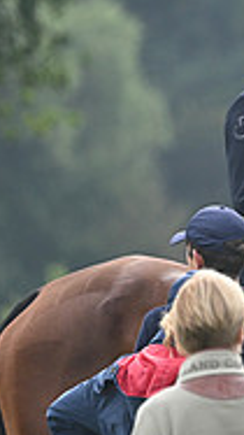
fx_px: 15008
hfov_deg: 0.9
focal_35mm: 1303
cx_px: 469
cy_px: 115
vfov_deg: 1.7
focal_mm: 400
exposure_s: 1/1250
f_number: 5.6
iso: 1400
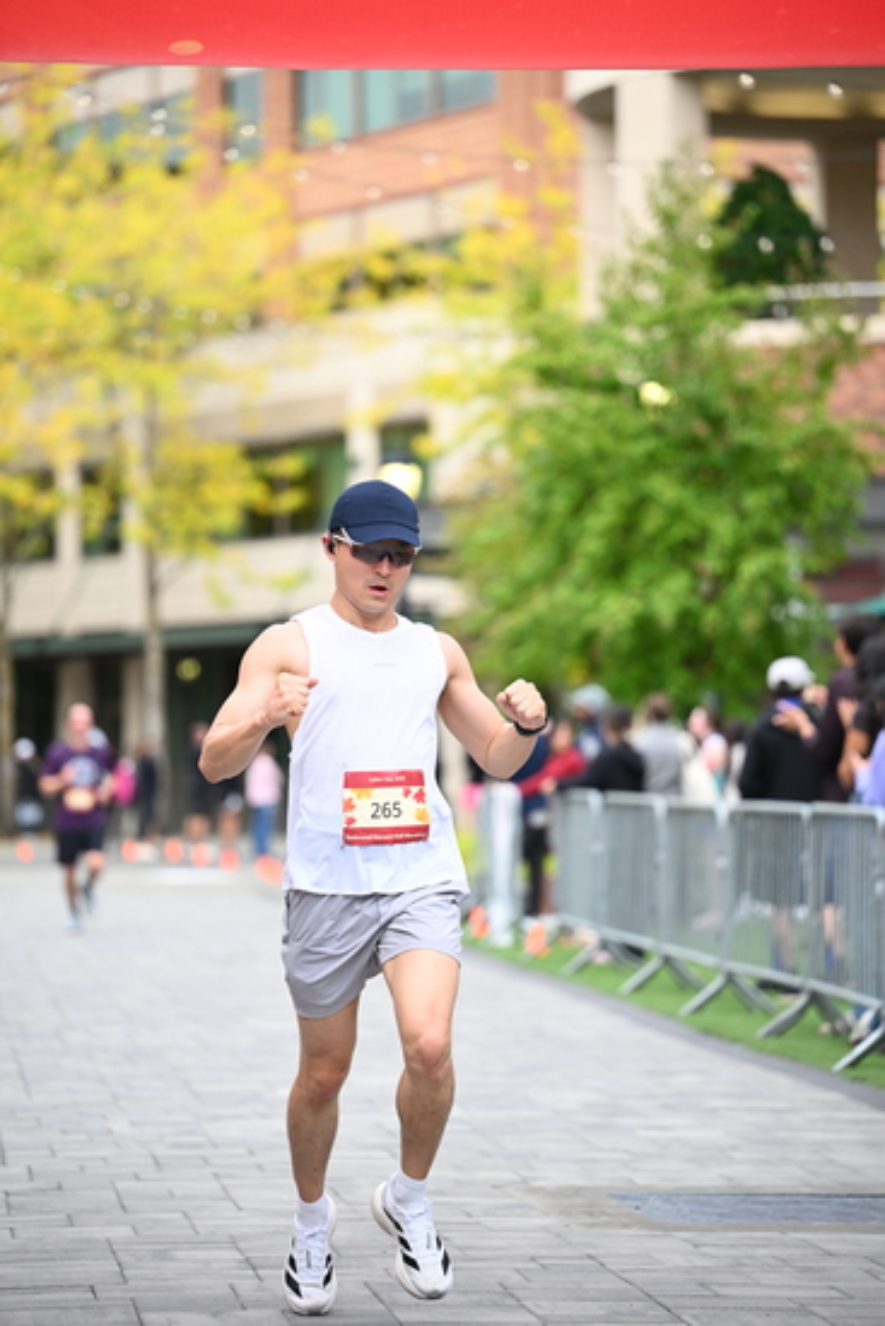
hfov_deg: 10.6
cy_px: 663
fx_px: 4790
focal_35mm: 130
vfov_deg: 15.8
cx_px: 442
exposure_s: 1/2000
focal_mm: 130
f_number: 2.8
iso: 1000
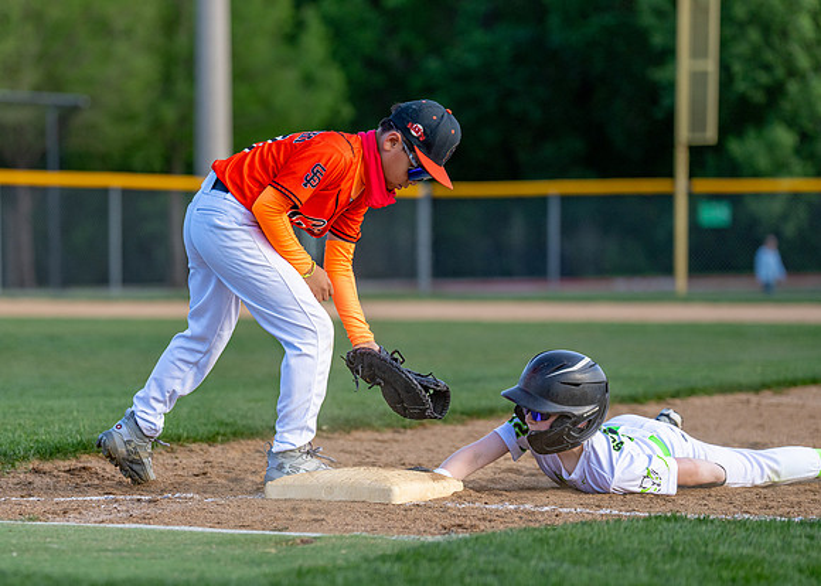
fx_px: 3986
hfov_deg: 11.7
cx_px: 271
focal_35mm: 171
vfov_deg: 8.4
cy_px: 336
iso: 400
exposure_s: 1/2500
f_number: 2.8
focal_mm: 128
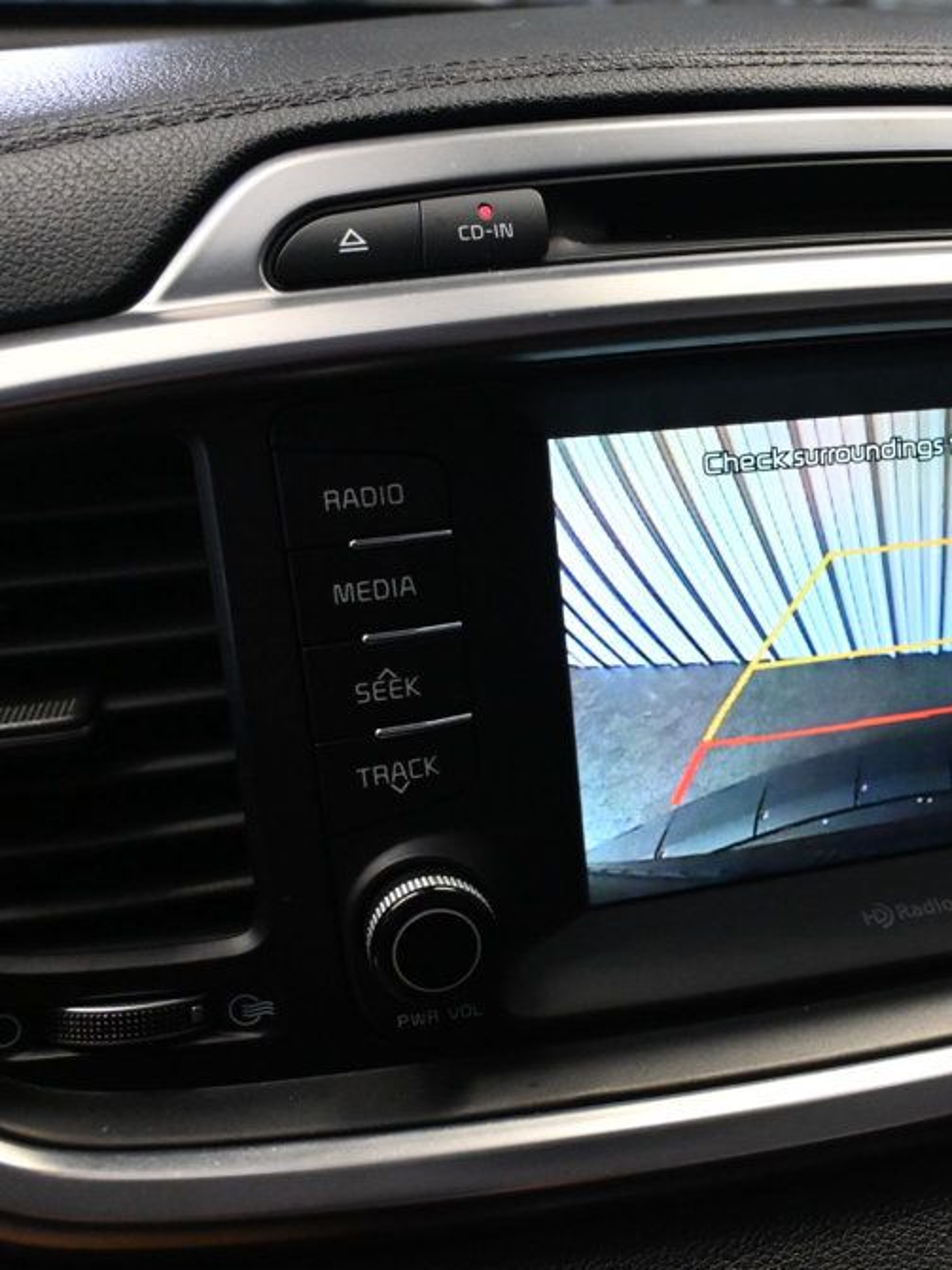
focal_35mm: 44
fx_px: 1614
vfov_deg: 43.0
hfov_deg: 31.6
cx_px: 818
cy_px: 632
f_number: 3.8
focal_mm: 20
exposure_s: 1/100
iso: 3200
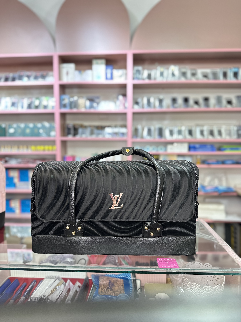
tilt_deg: -4.1
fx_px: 223
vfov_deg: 71.6
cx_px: 120
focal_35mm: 24
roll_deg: -0.6
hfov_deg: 56.8
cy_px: 161
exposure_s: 1/100
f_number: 1.78
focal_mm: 6.86
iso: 160
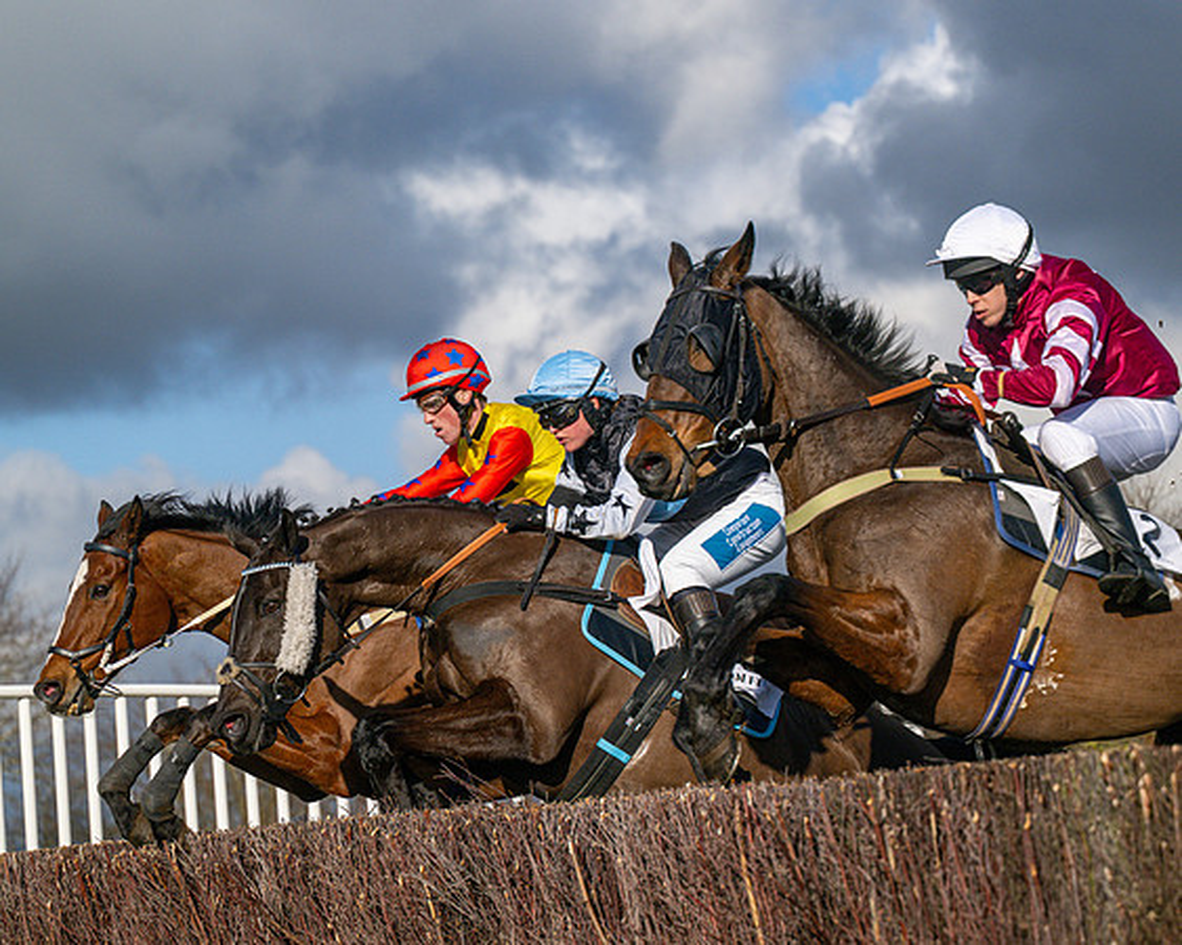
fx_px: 4214
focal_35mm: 120
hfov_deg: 16.0
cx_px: 646
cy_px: 480
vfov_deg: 12.8
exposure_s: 1/10000
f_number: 4
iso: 400
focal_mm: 98
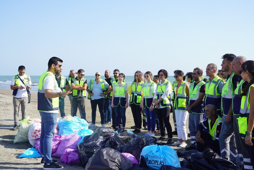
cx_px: 127
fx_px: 310
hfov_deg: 44.5
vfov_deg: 30.5
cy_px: 85
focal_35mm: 44
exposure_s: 1/400
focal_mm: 44
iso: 100
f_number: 5
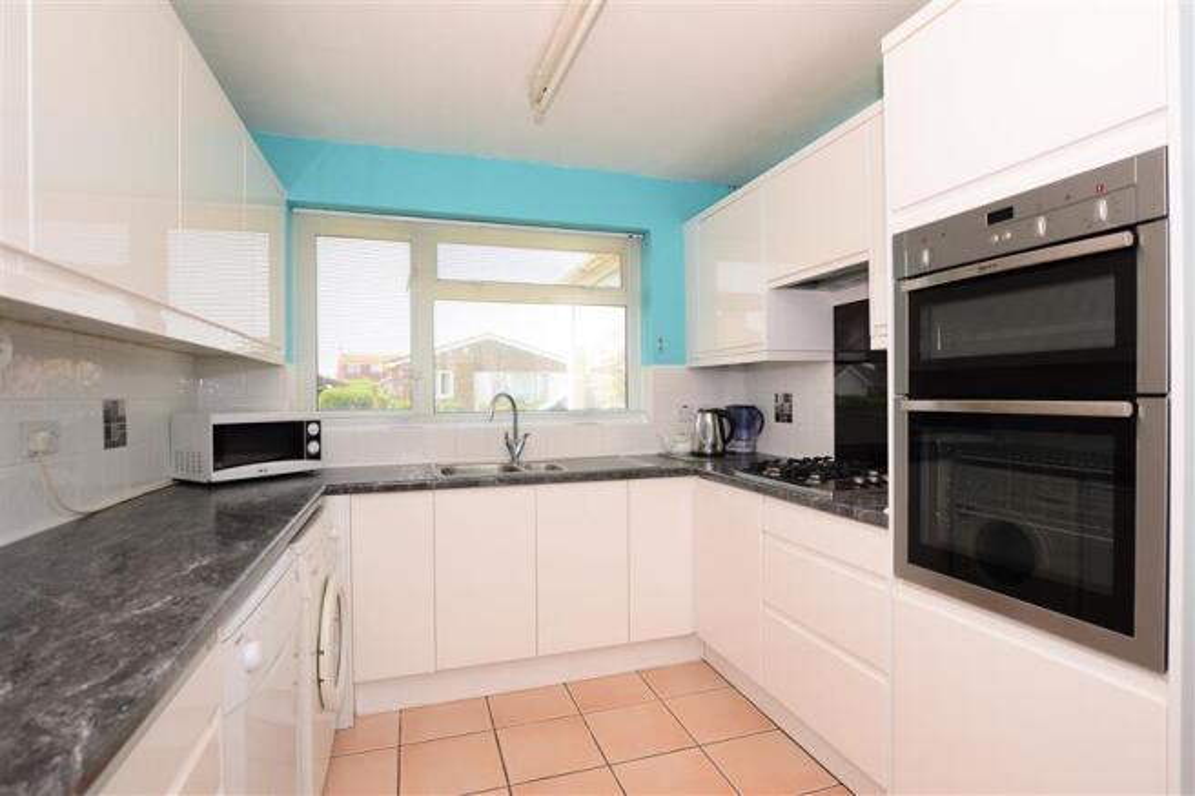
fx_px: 572
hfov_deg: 92.5
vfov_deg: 69.6
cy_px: 398
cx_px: 598
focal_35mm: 17
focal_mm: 11.5
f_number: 5.6
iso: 200
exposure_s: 1/160
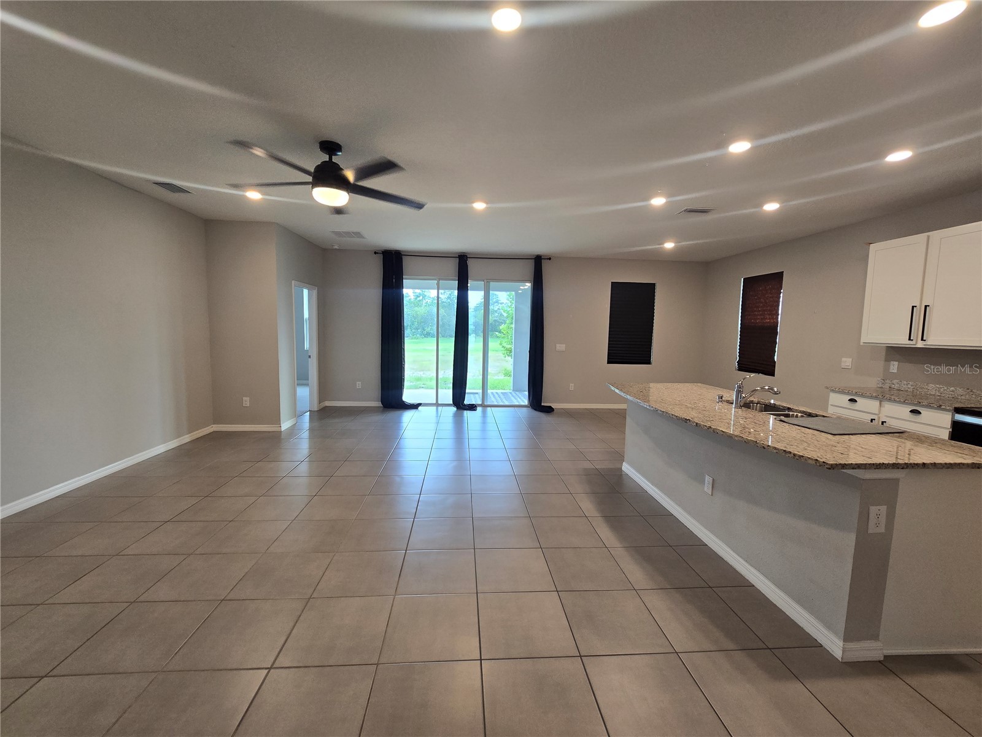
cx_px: 491
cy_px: 368
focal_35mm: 13
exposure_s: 1/60
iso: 125
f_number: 2.2
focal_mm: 2.2
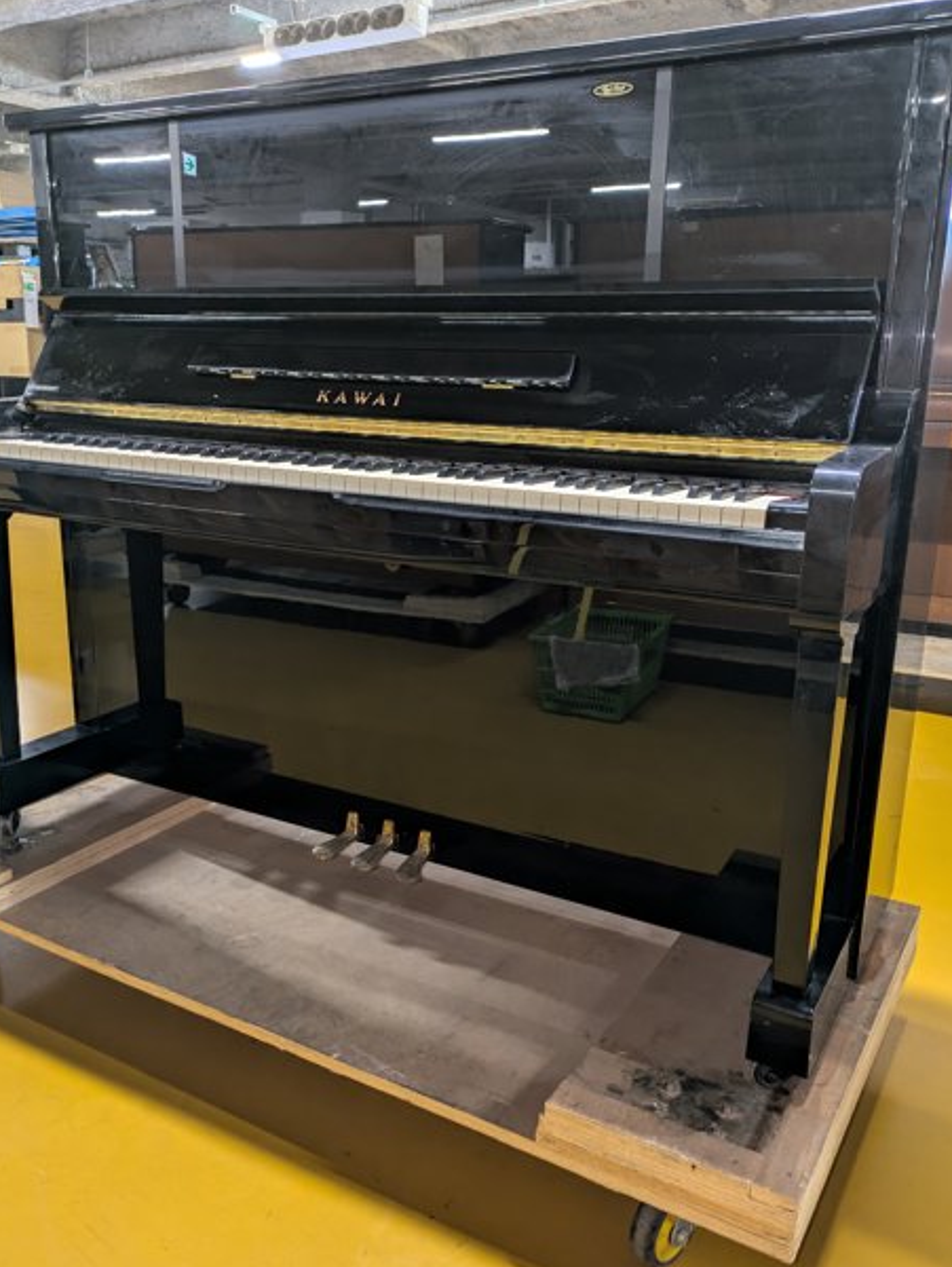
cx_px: 449
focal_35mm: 30
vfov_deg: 59.9
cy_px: 646
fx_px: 1099
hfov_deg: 46.8
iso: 238
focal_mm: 5.43
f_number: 1.89
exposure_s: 1/25
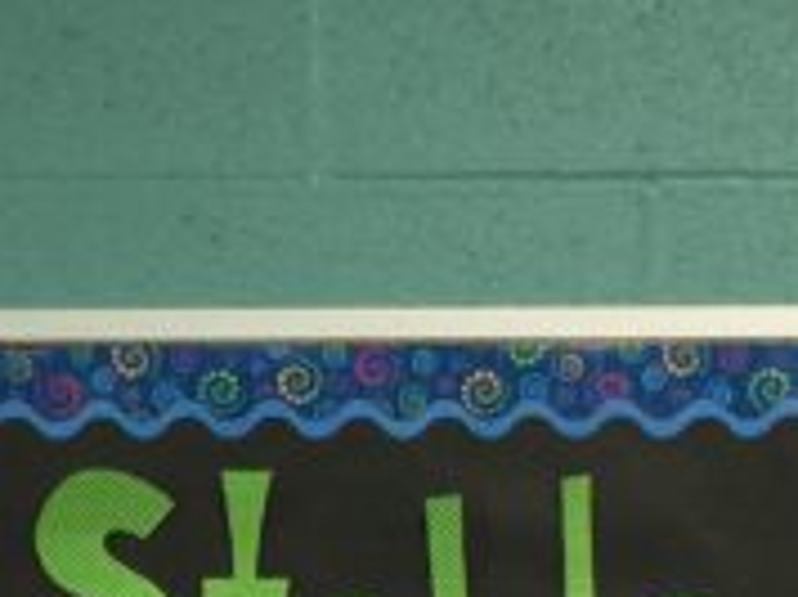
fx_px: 3845
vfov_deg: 8.6
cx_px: 641
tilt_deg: +2.3
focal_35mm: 167
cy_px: 970
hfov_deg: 11.8
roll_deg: +0.2
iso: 50
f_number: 2.2
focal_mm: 4.15
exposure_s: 1/30
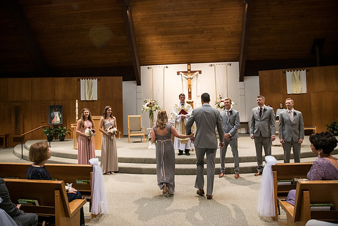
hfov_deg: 69.4
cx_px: 169
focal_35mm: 26
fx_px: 244
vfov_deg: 49.6
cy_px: 113
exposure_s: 1/320
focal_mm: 26
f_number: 4
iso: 2500
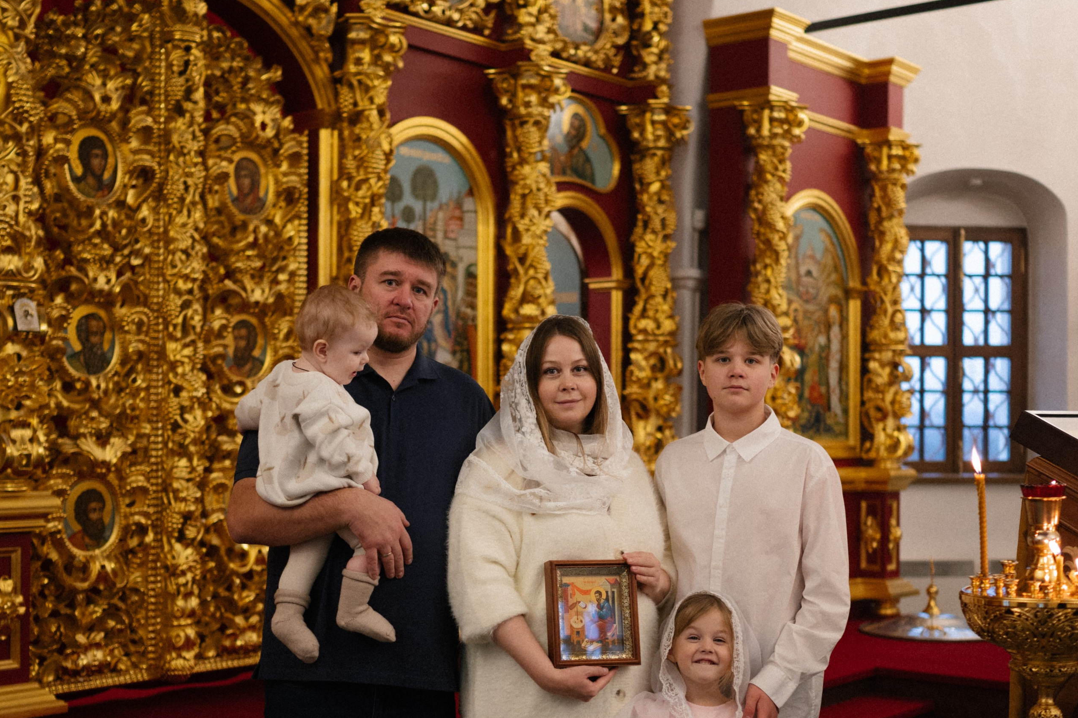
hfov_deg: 37.5
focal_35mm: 53
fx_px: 1587
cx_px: 542
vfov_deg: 25.5
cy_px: 429
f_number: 1.8
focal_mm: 35
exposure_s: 1/320
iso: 800
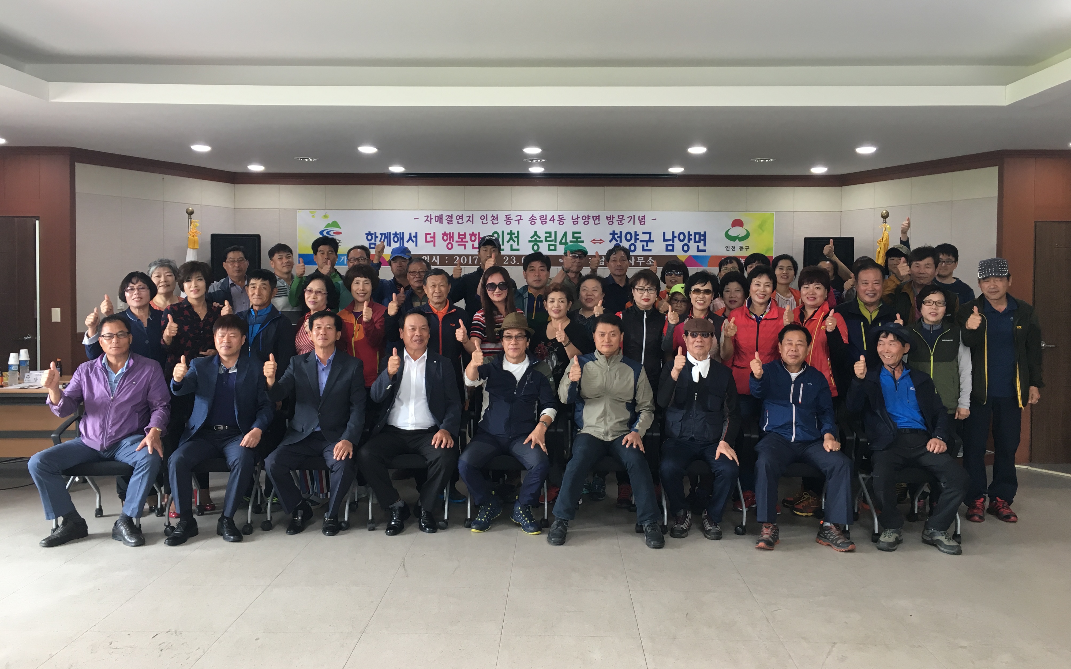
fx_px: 905
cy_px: 302
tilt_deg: -1.8
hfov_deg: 61.2
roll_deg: -1.0
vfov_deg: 40.6
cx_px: 539
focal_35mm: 31
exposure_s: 1/30
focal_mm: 4.15
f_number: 2.2
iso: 50
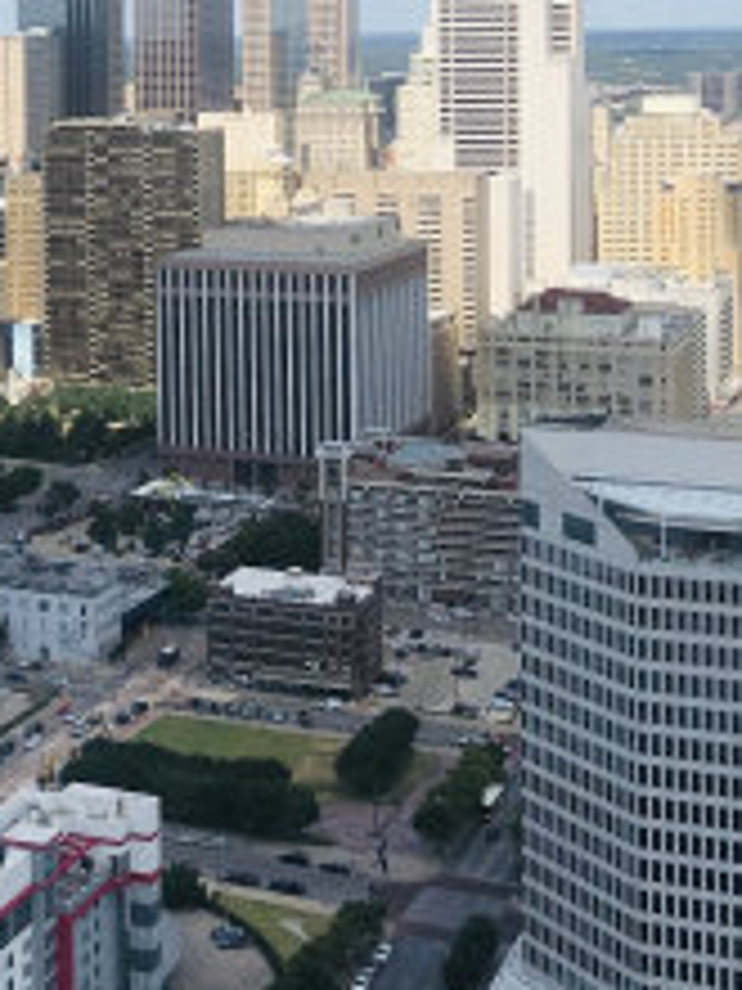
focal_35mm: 78
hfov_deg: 17.4
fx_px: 2229
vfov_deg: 24.2
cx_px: -286
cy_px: 81
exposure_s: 1/2825
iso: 20
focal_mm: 4
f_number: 1.8
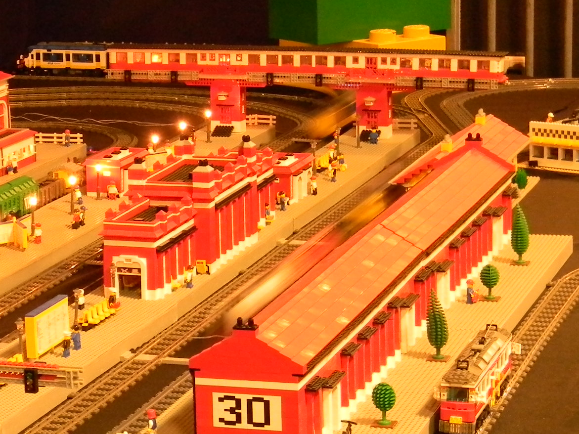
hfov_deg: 15.7
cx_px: 67
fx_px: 2074
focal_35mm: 124
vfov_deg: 12.0
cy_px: 218
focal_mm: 10.1
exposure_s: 1/1.8
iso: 400
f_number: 4.1
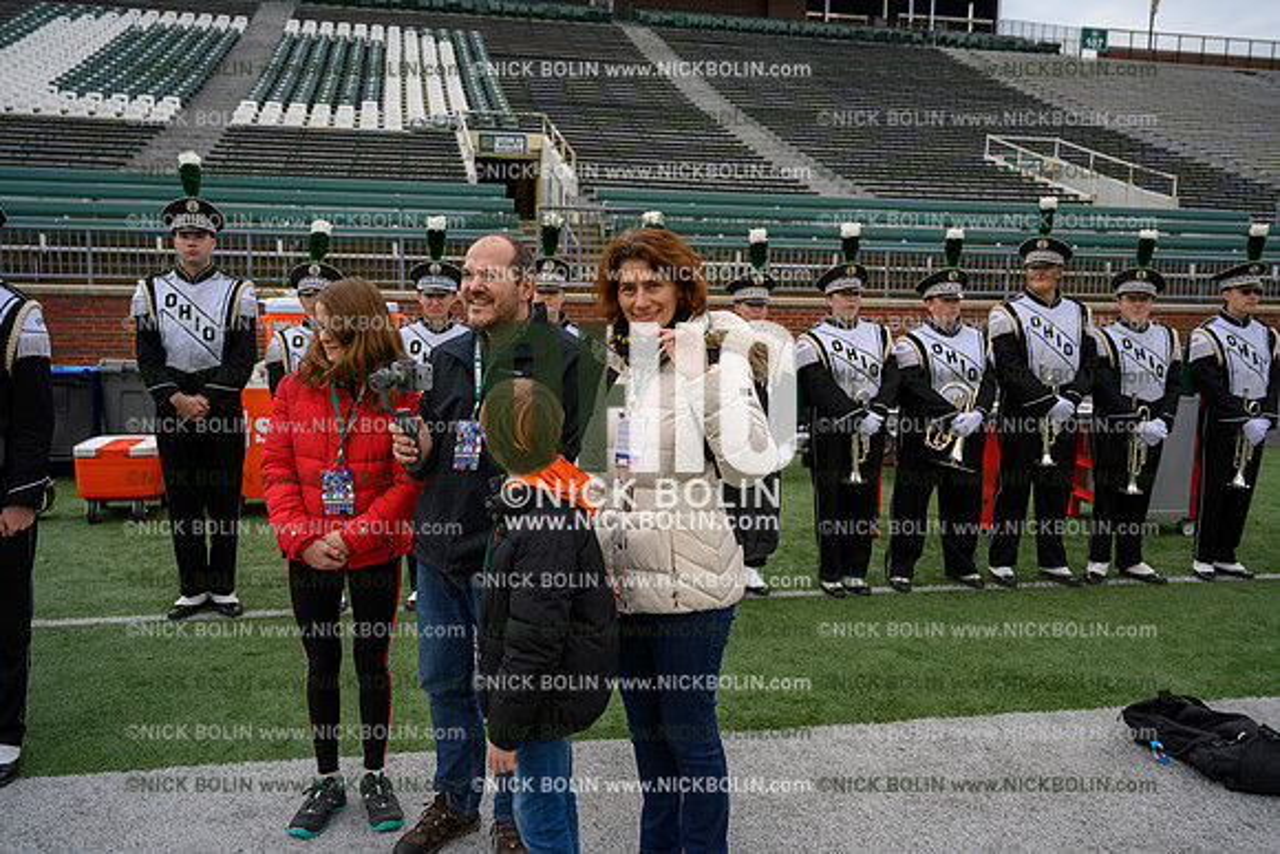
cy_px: 427
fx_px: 1120
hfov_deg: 59.5
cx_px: 640
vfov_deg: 41.7
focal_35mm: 32
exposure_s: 1/500
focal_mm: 31.5
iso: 125
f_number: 4
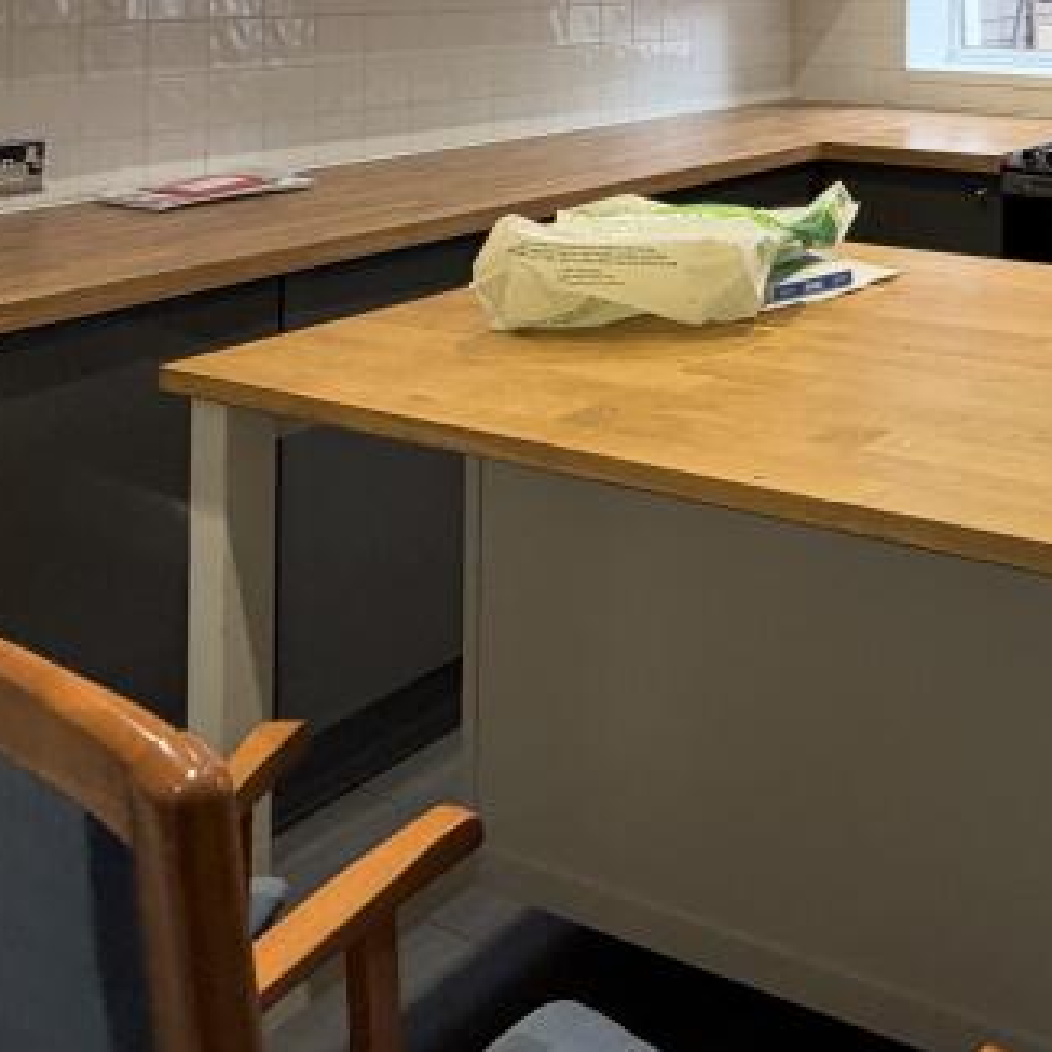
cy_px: -58
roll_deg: -0.8
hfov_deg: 35.1
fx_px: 1341
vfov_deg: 37.1
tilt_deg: +0.2
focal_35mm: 39
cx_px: 1220
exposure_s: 1/112
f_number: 2.2
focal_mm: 2.22
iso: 320
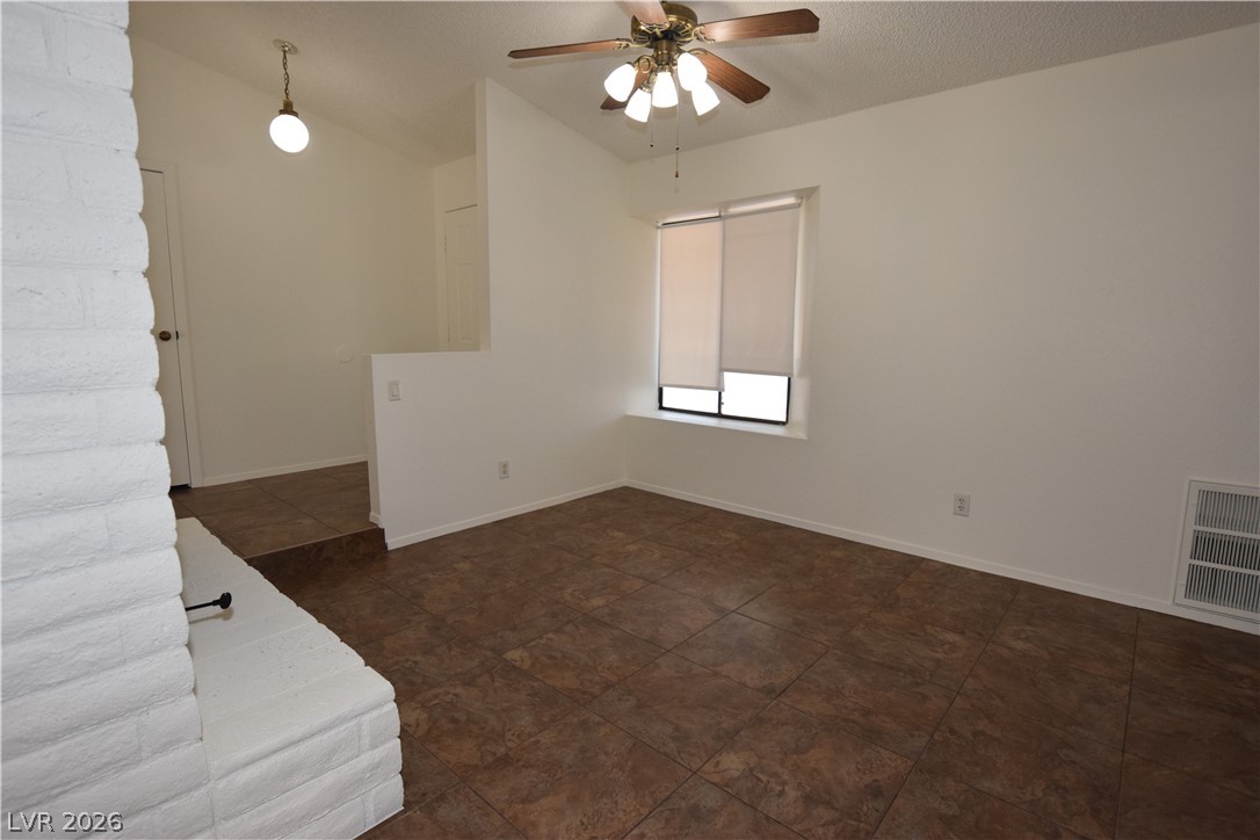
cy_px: 420
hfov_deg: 95.0
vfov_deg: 72.1
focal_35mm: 16
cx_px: 630
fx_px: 577
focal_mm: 11
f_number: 5.6
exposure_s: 1/125
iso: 800
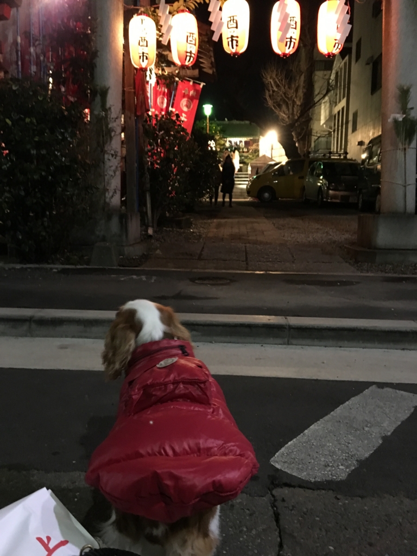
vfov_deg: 61.7
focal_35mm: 29
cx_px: 208
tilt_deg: -9.2
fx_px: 466
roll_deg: -0.6
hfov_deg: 48.2
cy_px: 278
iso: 500
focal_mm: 4.15
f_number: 2.2
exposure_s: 1/15
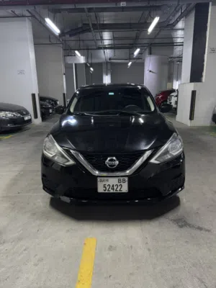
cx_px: 108
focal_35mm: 24
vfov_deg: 71.6
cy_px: 144
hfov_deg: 56.8
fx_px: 200
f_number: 1.78
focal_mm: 6.76
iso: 1000
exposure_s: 1/33
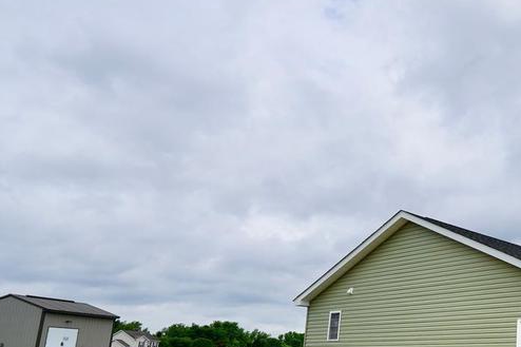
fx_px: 506
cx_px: 591
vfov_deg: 36.5
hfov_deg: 41.6
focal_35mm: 35
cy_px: 278
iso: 100
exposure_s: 1/200
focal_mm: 12
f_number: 10
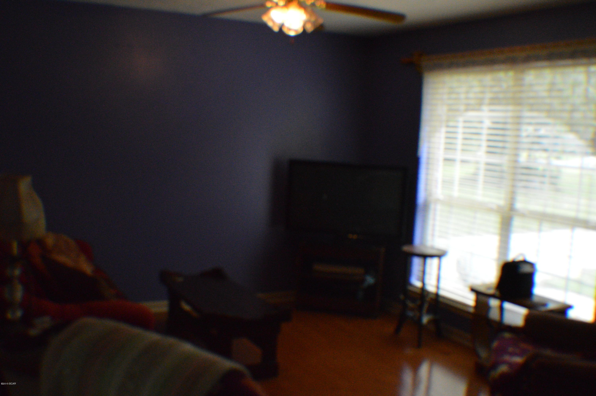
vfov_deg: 29.8
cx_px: 298
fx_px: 744
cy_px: 198
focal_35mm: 45
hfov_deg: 43.6
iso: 3200
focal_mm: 30
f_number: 4.5
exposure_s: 1/400
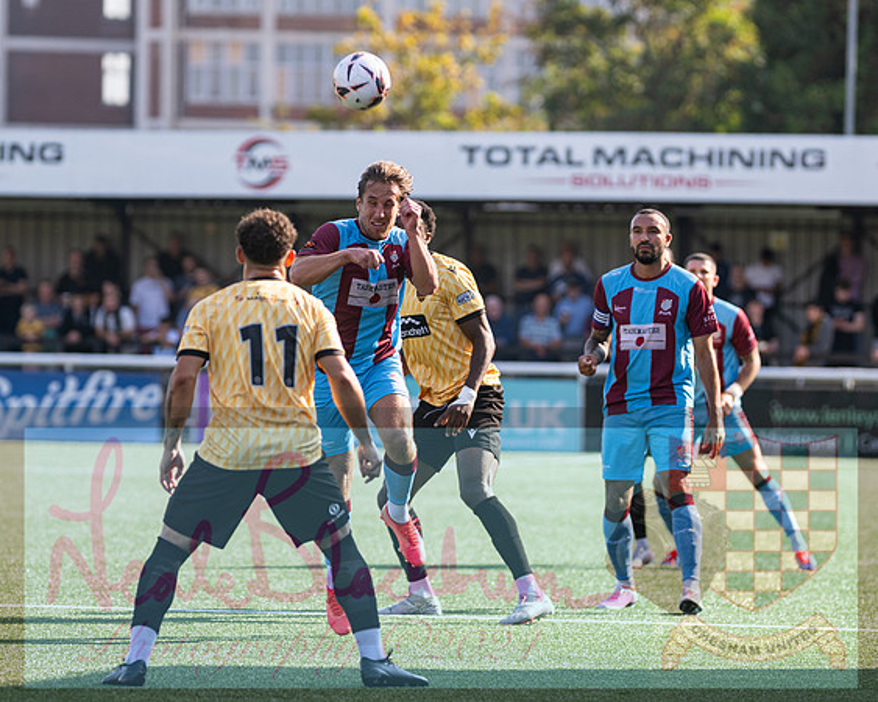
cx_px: 432
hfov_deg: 7.1
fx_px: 7092
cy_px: 267
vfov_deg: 5.7
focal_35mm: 273
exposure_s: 1/1250
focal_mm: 195
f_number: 2.8
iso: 200
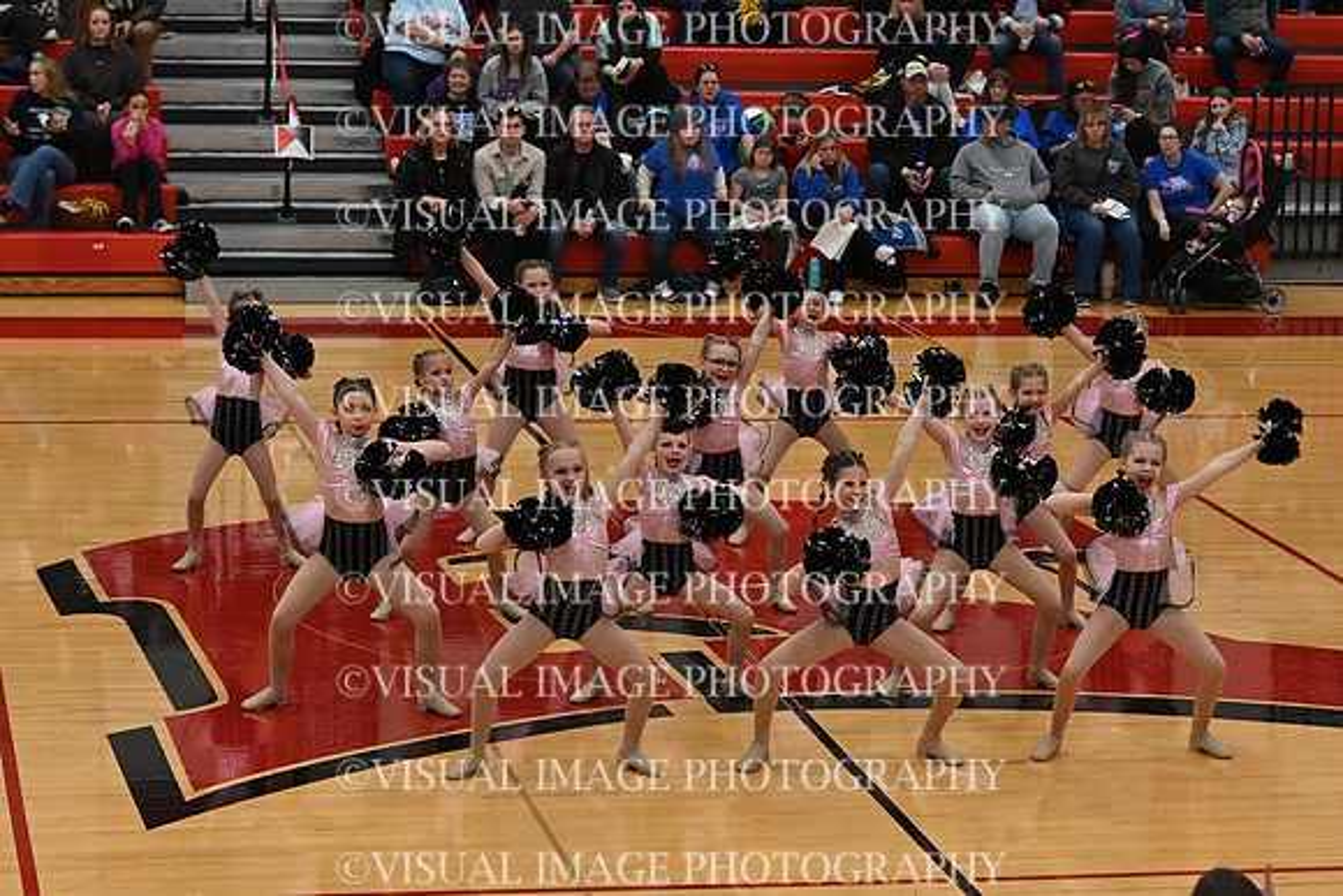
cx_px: 672
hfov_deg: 19.5
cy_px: 448
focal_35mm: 105
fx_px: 3918
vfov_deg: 13.0
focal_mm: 70
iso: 5000
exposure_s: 1/400
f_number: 4
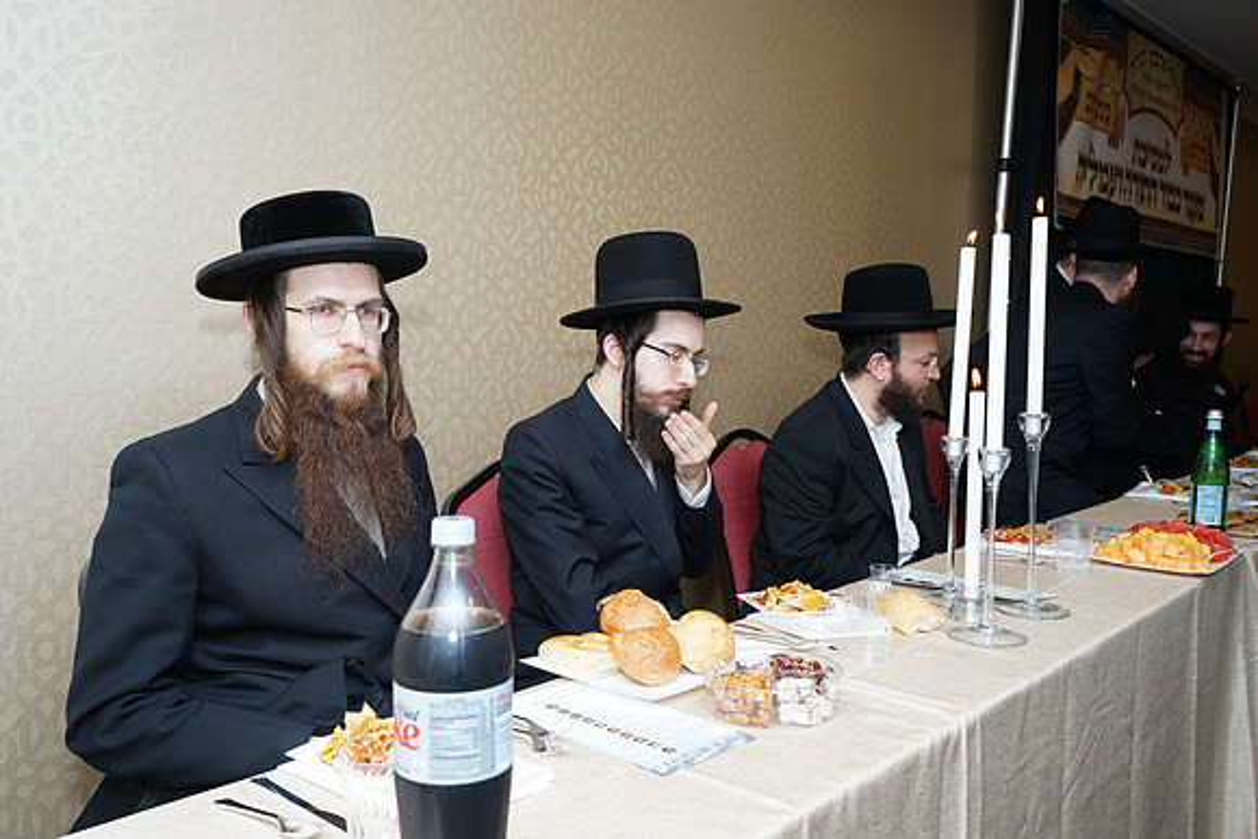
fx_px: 1049
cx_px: 629
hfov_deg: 61.9
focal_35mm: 30
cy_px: 420
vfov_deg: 43.6
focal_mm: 30
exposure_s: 1/125
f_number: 6.3
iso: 640
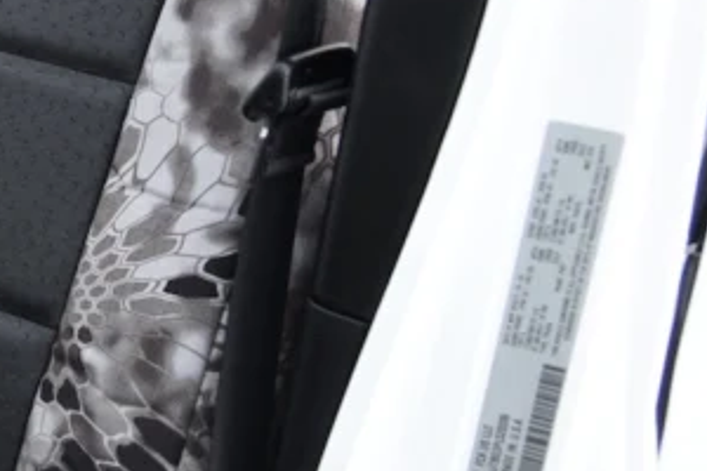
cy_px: 9
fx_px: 1571
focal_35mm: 80
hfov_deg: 22.8
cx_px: -196
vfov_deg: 16.7
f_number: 4.5
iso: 200
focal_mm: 30
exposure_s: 1/20
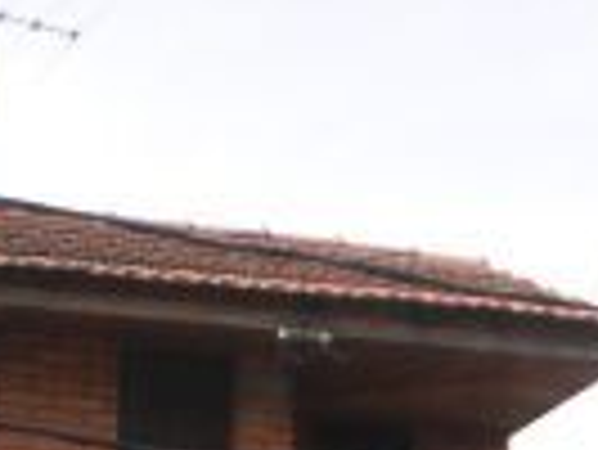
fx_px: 2179
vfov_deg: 11.1
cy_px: 765
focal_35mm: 126
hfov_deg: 15.6
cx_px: 411
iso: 200
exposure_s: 1/640
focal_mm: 6.3
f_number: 4.6
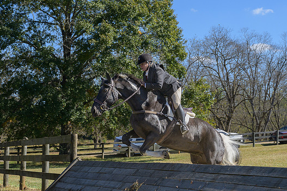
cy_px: 103
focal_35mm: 76
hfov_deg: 26.6
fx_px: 606
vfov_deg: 17.9
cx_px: 177
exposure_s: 1/800
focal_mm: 44
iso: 200
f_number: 5.6
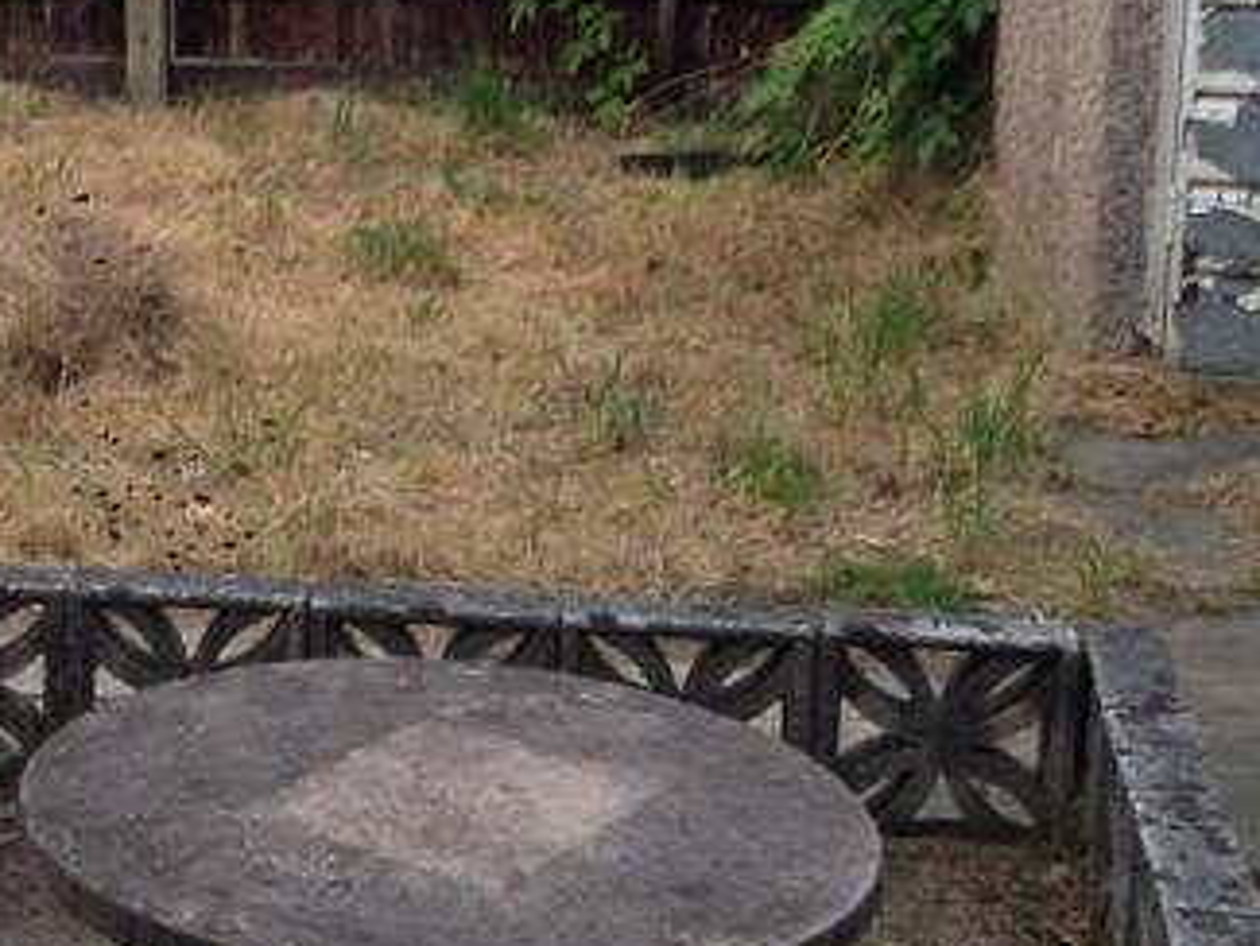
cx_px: -163
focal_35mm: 104
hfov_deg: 18.1
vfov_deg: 14.1
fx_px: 3787
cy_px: 70
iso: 50
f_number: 2.4
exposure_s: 1/30
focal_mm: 4.13
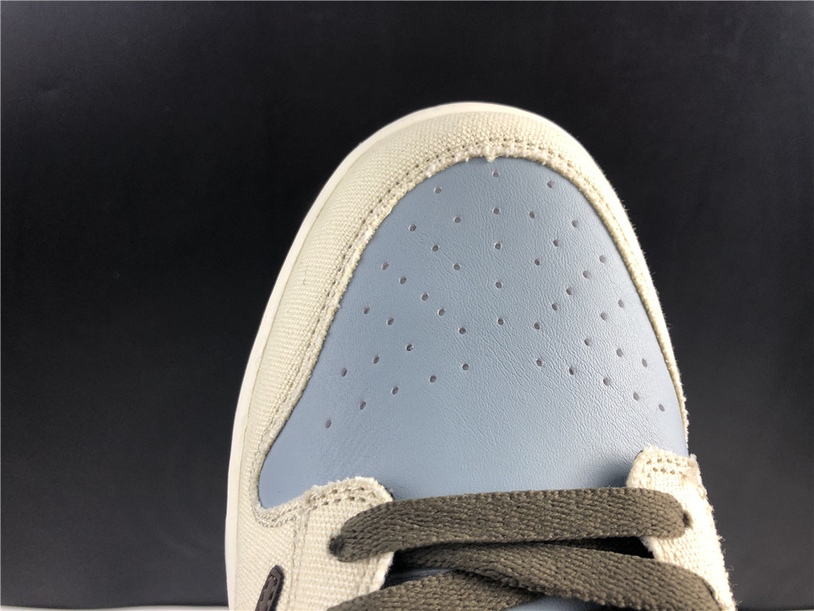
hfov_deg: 63.4
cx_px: 407
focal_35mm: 28
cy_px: 306
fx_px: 658
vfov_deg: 49.7
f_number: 1.8
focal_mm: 4
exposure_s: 1/50
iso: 32
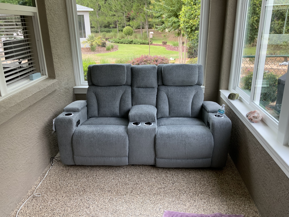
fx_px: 242
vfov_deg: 48.2
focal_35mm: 29
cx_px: 144
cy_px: 108
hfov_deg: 61.7
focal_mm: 3
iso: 64
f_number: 1.8
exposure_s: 1/60
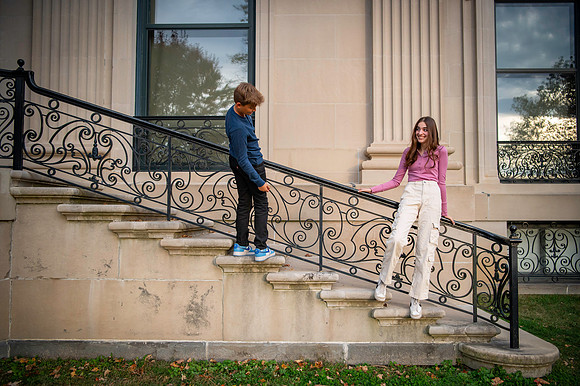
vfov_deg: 41.1
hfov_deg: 58.7
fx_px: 515
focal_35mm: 32
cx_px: 290
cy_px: 193
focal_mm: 32
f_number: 2.8
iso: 1000
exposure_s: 1/5000
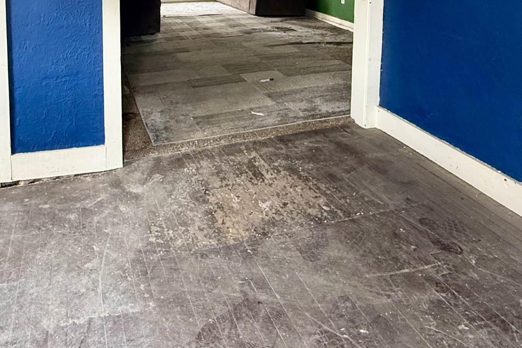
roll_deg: +0.2
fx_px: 479
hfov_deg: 56.5
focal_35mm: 33
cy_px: -13
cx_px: 196
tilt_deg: -5.3
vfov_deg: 35.5
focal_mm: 2.22
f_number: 2.2
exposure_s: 1/99
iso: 250
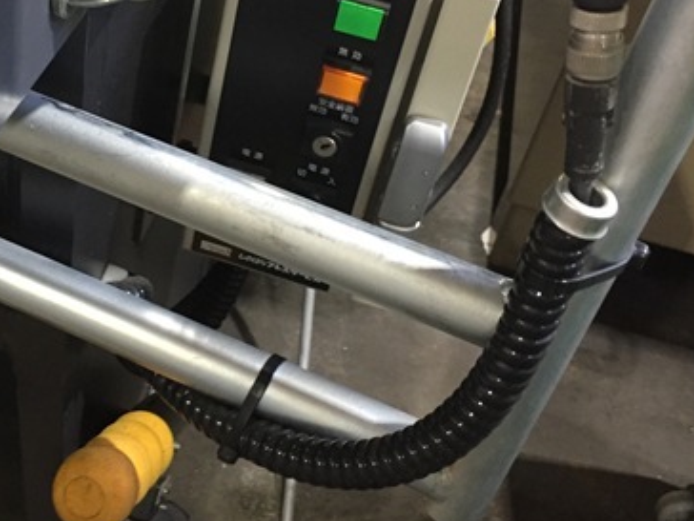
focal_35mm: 51
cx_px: 193
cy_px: 149
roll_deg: -10.9
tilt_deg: -39.0
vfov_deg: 28.3
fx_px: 1022
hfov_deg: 36.8
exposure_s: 1/24
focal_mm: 4.15
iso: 250
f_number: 2.2
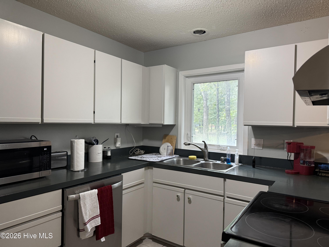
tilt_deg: -0.2
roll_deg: -1.0
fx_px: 228
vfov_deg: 56.8
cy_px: 124
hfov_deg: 71.6
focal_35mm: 24
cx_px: 164
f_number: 1.78
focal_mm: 6.76
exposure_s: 1/60
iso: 400
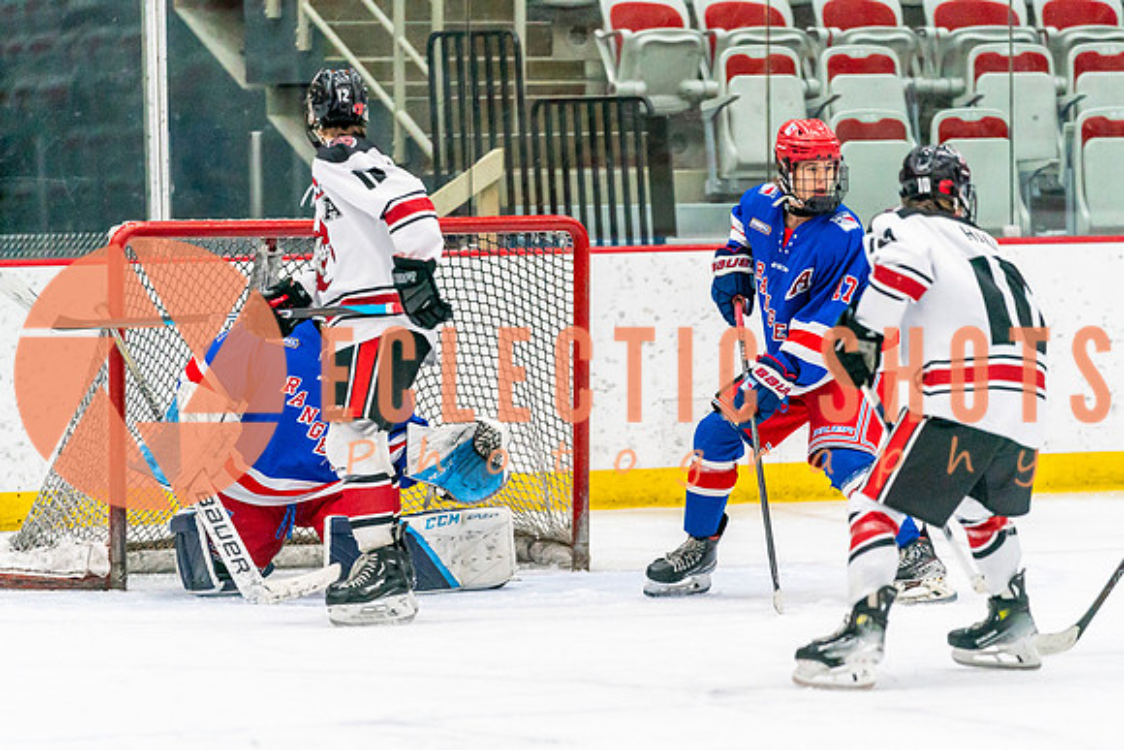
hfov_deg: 7.6
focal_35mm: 270
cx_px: 548
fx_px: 8439
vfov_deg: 5.1
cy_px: 489
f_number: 2.8
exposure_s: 1/1250
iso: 3200
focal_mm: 200
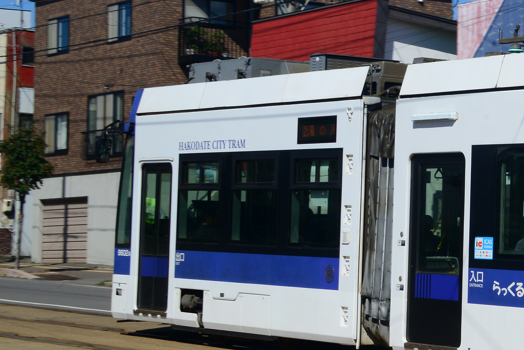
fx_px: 1645
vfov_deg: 12.1
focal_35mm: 113
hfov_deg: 16.8
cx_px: 737
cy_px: 151
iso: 250
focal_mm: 40
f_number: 18
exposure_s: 1/250
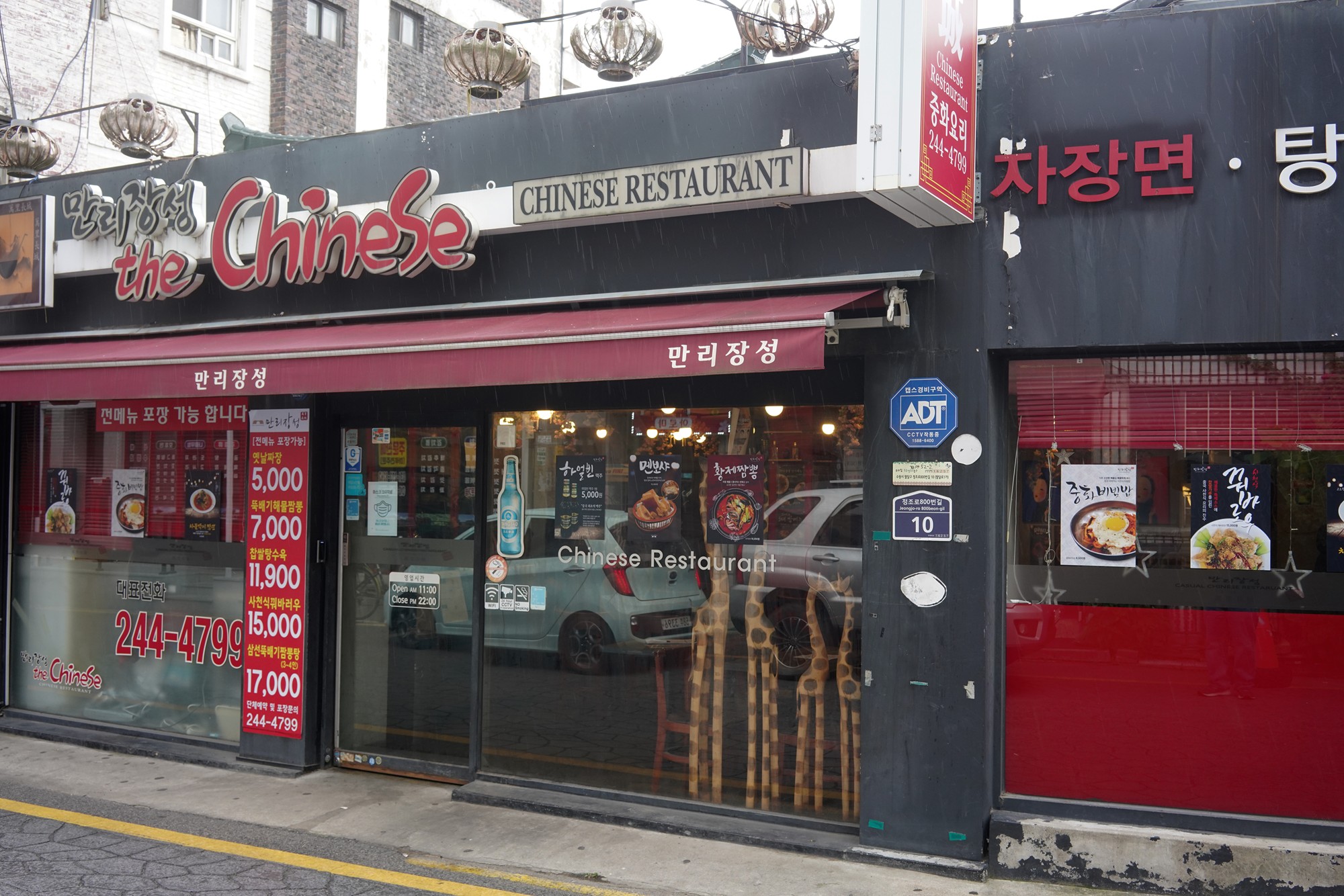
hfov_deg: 54.4
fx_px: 1307
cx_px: 672
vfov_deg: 37.9
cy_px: 448
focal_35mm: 35
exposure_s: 1/100
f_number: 8
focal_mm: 35
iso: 800
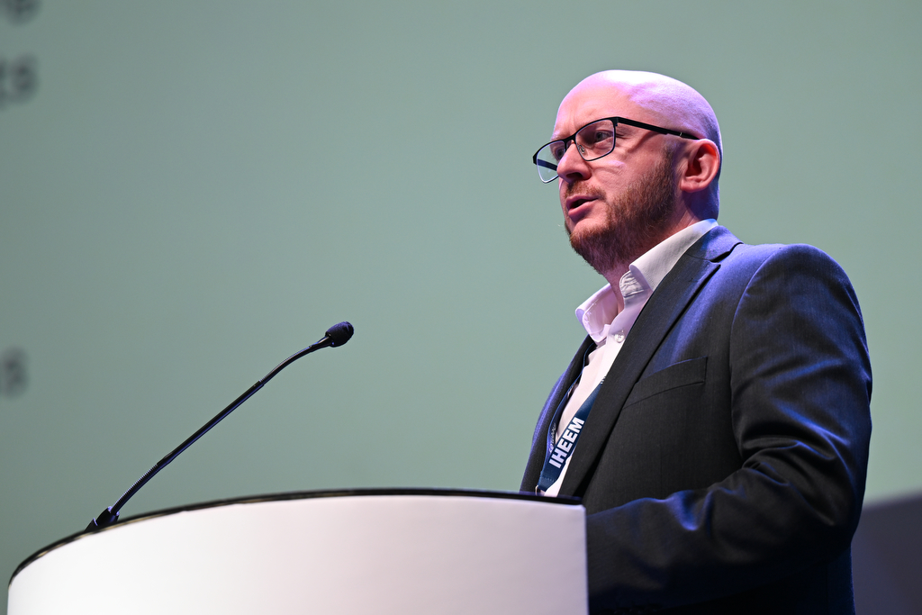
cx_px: 461
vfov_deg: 11.9
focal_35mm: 115
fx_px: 2945
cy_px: 308
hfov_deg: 17.8
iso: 400
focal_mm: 115
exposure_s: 1/200
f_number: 2.8
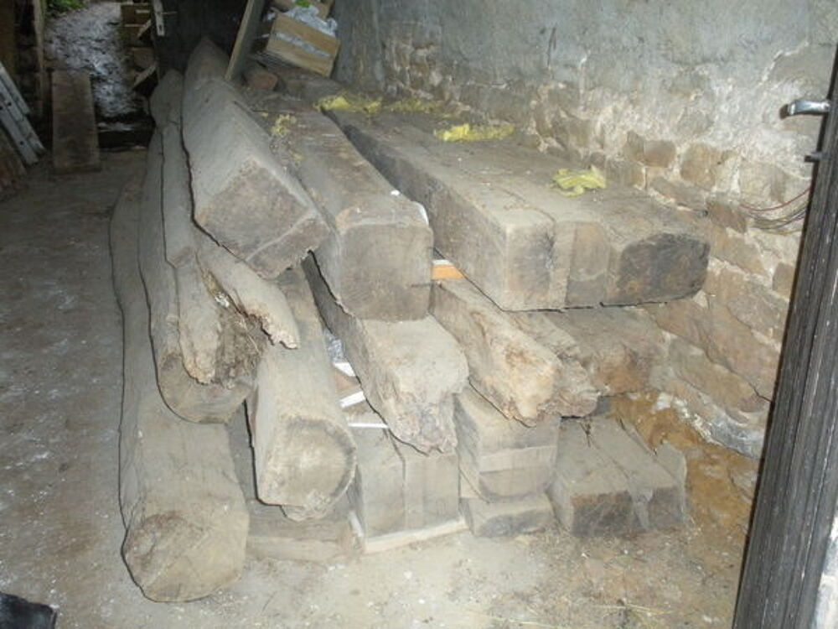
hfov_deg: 52.6
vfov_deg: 40.7
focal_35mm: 35
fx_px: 847
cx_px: 419
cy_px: 314
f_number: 3.5
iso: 400
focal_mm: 6.3
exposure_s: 1/60
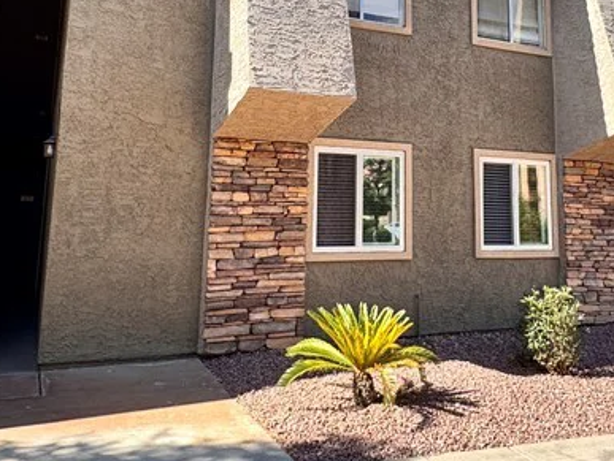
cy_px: 108
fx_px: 657
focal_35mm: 37
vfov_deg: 37.6
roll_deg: -0.2
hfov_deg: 49.9
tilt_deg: +9.5
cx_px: 351
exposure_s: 1/525
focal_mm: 2.22
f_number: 2.2
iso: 40
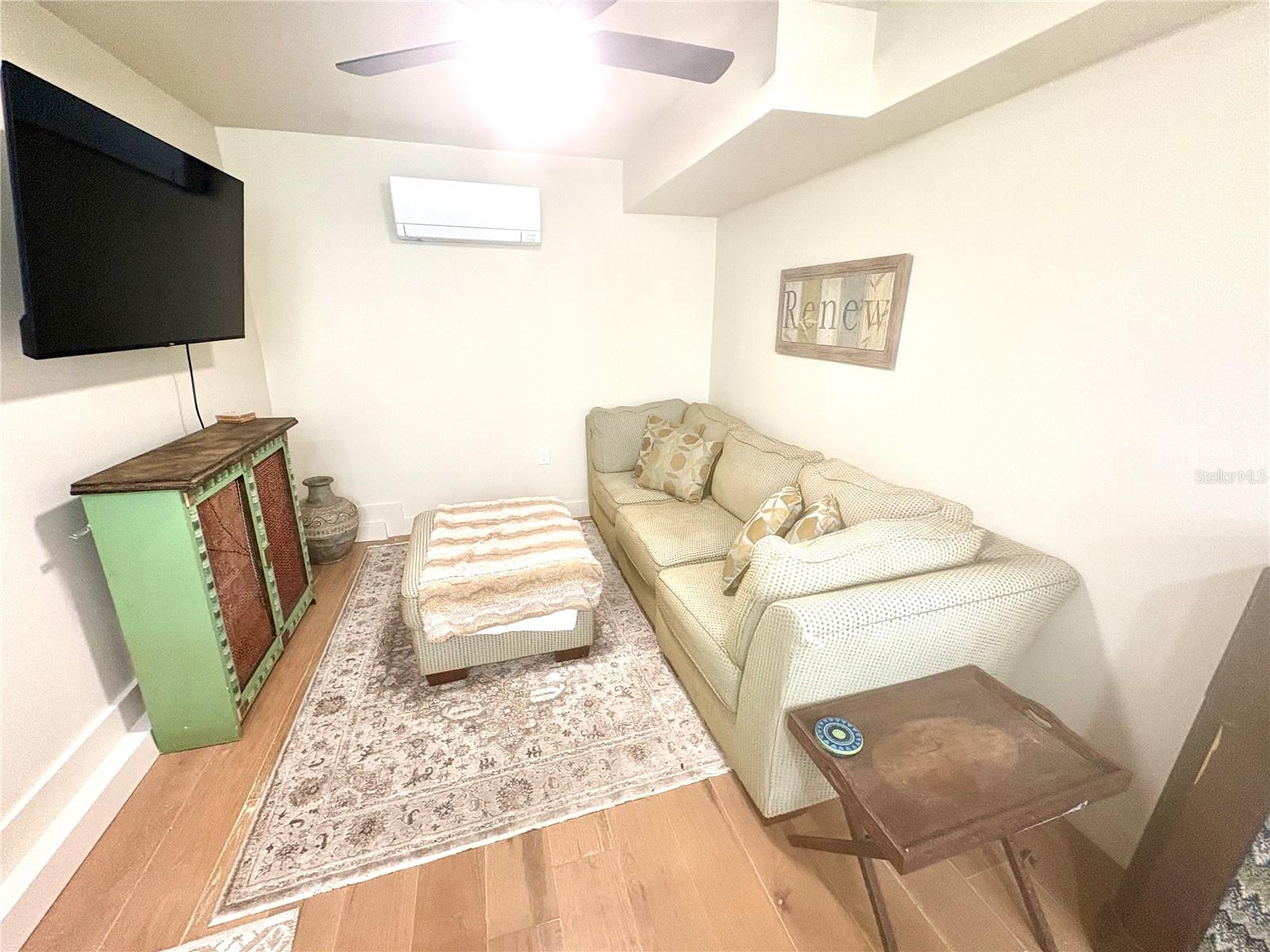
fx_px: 514
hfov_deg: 102.1
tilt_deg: -15.9
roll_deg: -0.1
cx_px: 635
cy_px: 476
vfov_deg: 85.7
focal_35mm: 14
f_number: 2.2
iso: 320
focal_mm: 2.22
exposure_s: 1/60
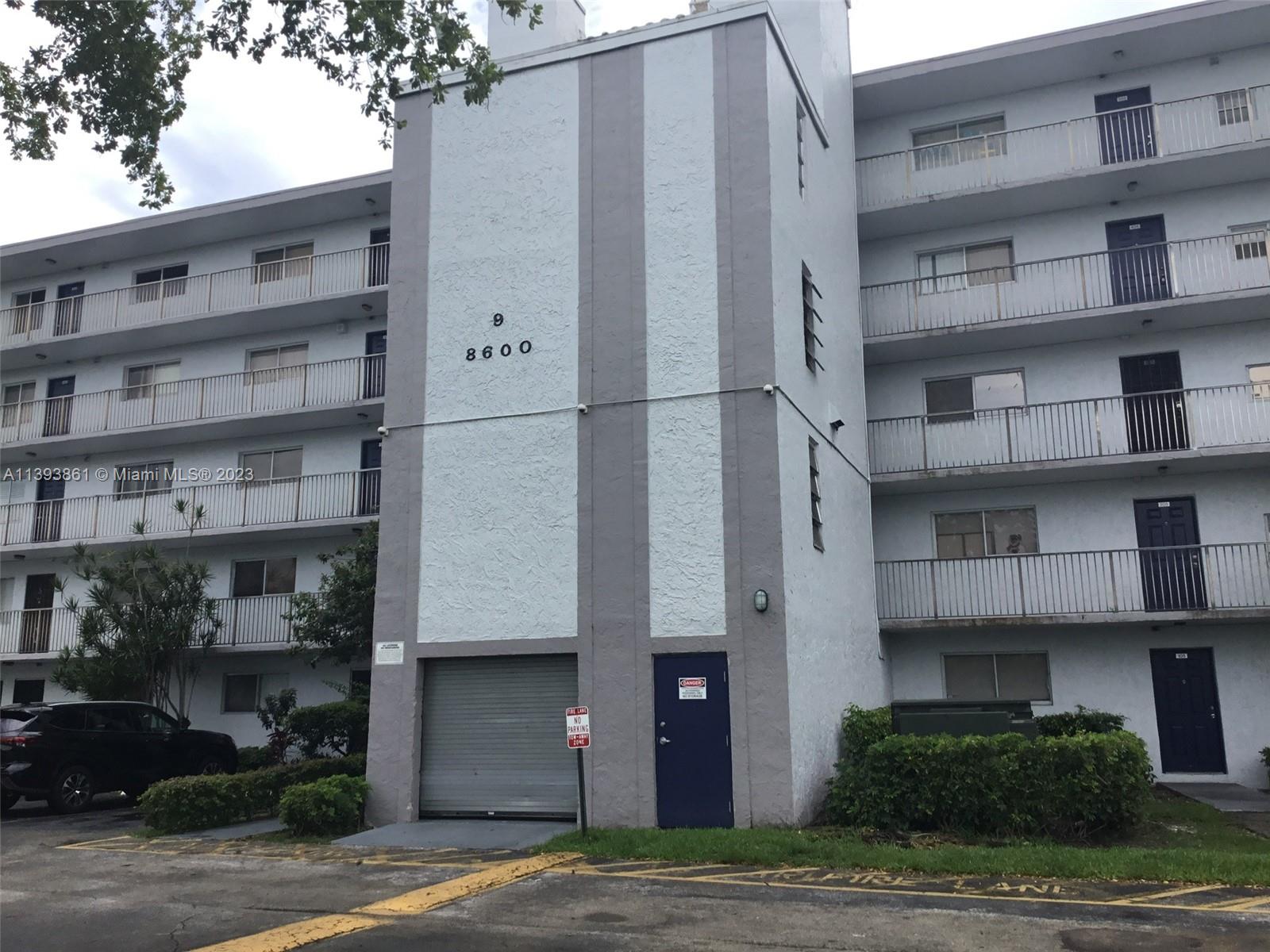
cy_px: 476
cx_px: 635
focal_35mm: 31
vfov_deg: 45.4
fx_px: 1137
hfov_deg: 58.4
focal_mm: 3.3
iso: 25
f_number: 2.4
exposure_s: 1/762
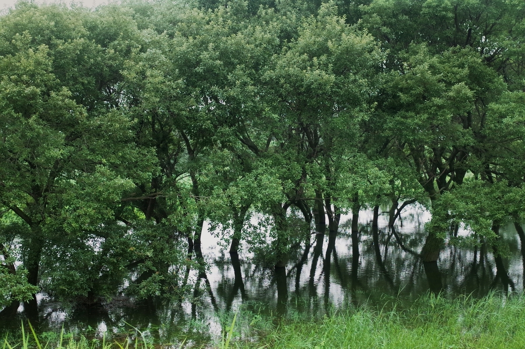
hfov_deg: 41.9
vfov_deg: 28.6
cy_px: 174
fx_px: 685
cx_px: 262
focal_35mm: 47
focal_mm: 18.3
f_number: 2.8
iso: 100
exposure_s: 1/250
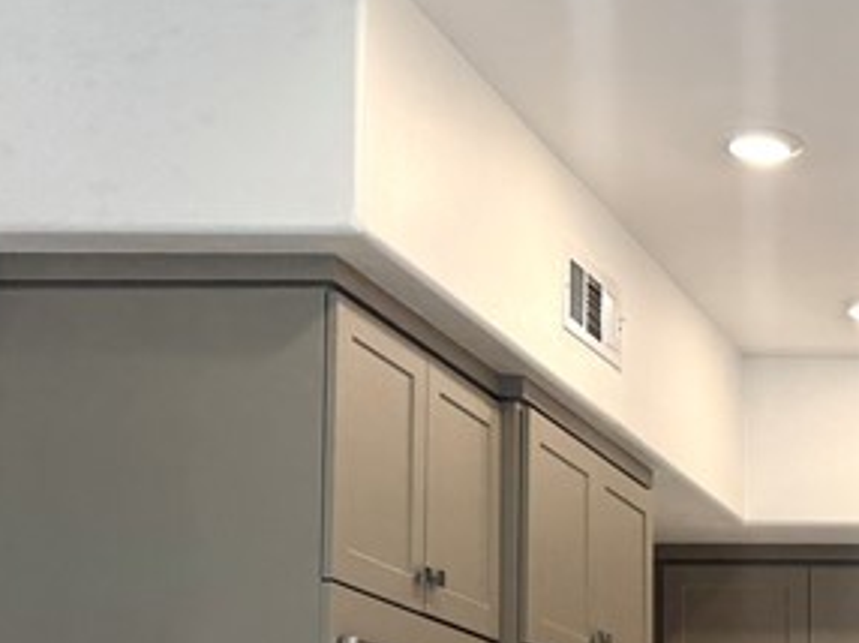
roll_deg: -0.2
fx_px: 2132
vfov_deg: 16.2
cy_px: 850
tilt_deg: +1.2
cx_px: 1270
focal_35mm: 86
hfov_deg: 19.9
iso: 80
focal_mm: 6.76
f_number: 1.78
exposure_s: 1/120
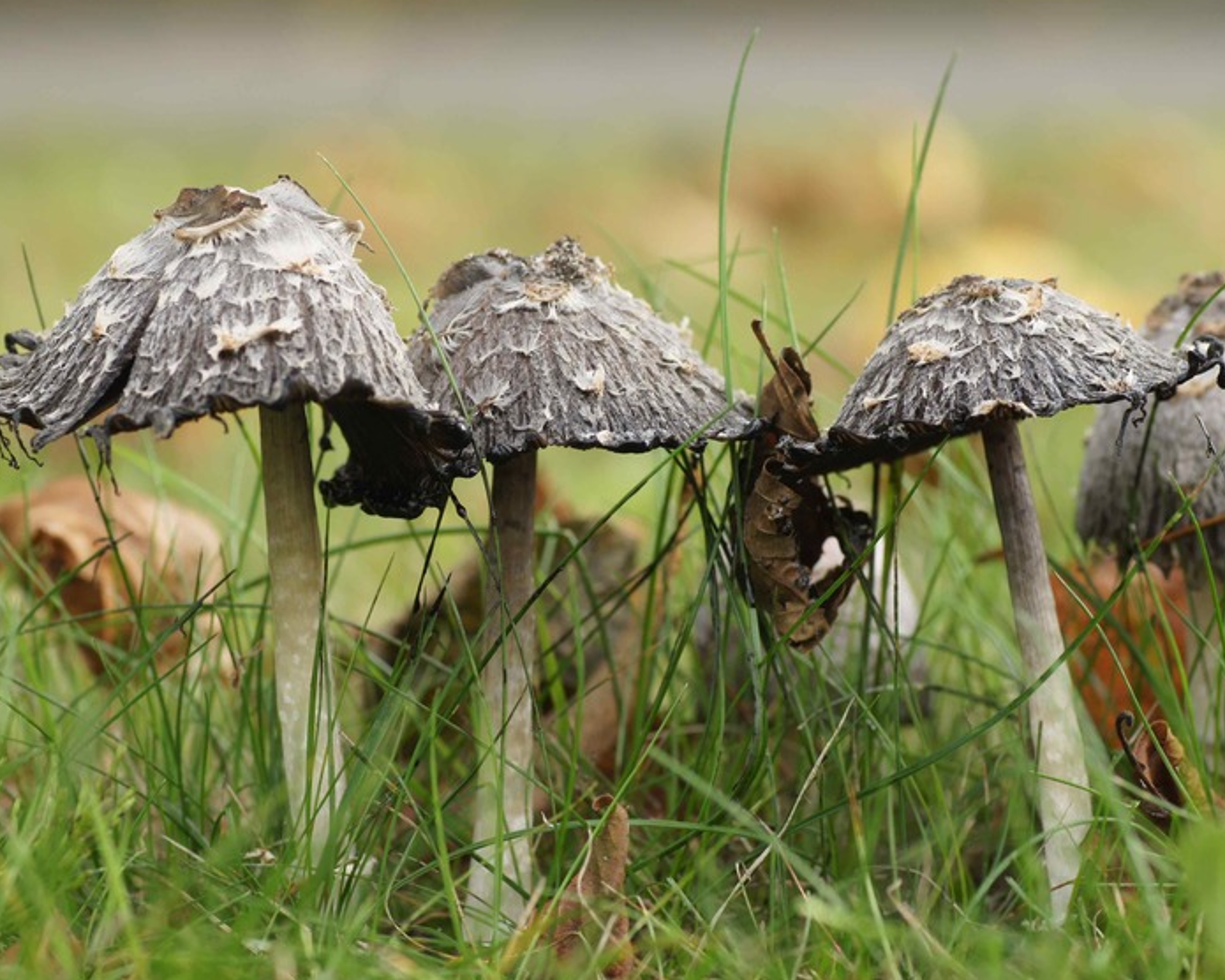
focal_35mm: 164
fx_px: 5946
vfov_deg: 9.4
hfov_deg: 11.8
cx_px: 561
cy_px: 473
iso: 200
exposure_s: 1/160
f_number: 5.6
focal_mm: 90
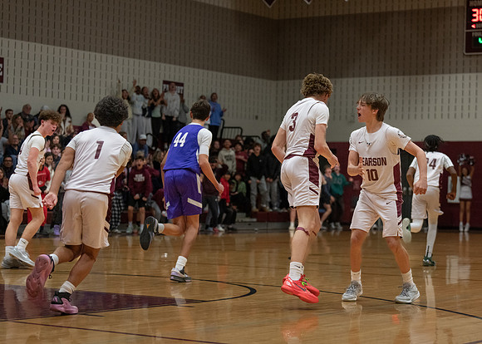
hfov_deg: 23.1
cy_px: 191
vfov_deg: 16.7
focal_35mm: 86
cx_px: 300
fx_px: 1175
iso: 2500
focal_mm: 70
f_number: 2.8
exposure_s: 1/1000
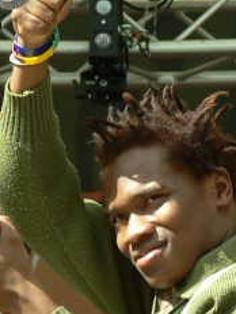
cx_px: 119
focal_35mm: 318
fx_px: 2891
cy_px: 321
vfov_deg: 6.2
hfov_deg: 4.7
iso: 64
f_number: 4
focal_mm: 21.2
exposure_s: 1/125
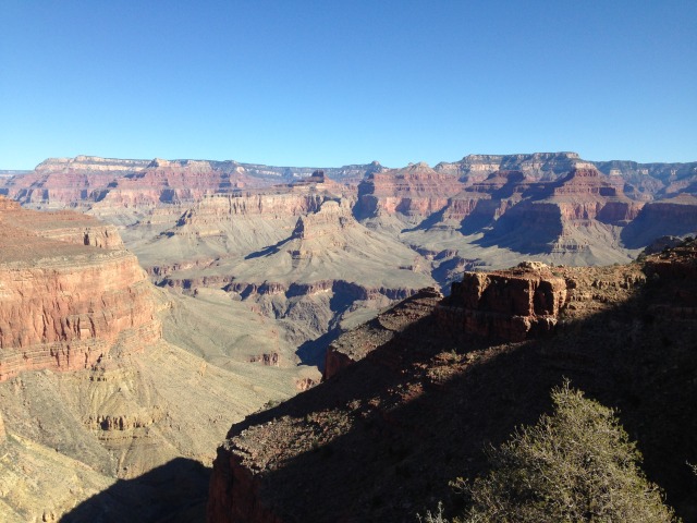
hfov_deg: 55.4
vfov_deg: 42.9
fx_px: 664
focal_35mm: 33
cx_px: 348
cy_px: 262
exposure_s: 1/1391
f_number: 2.4
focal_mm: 4.12
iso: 50
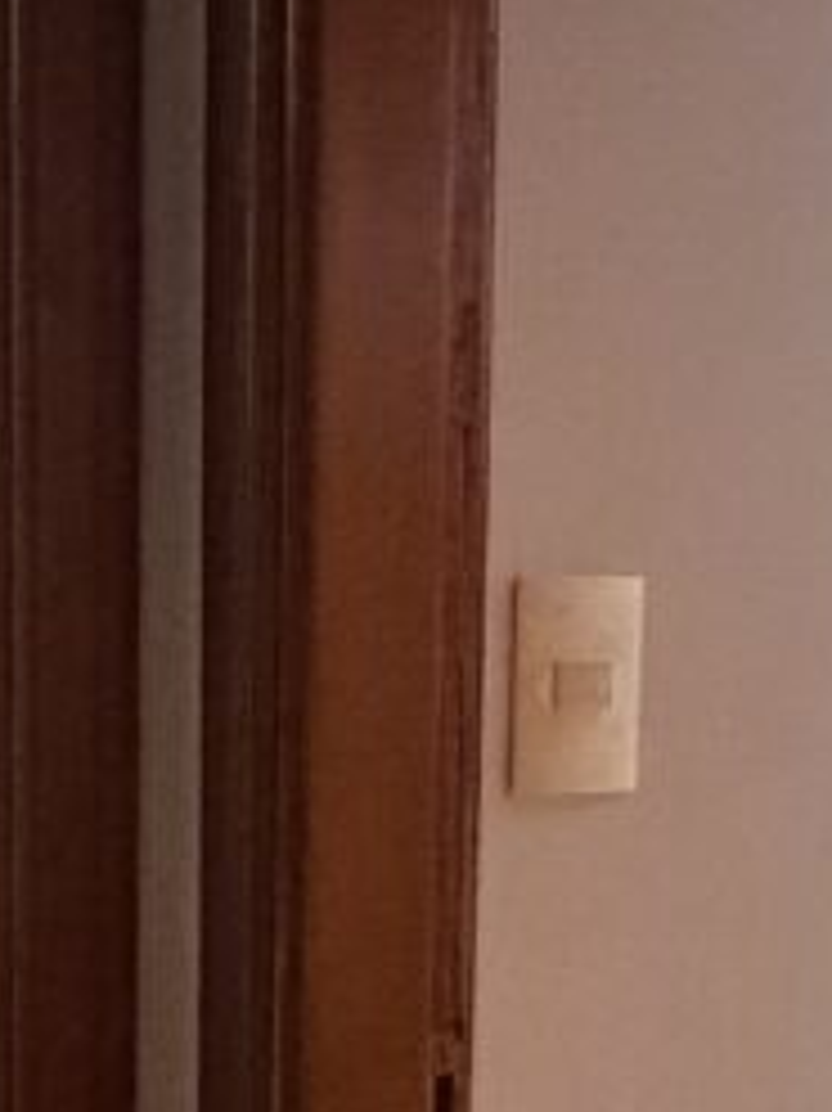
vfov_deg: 32.5
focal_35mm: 58
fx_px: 1860
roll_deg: -0.7
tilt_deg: -6.8
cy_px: 860
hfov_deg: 24.8
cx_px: 166
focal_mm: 2.22
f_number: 2.2
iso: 1250
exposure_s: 1/40
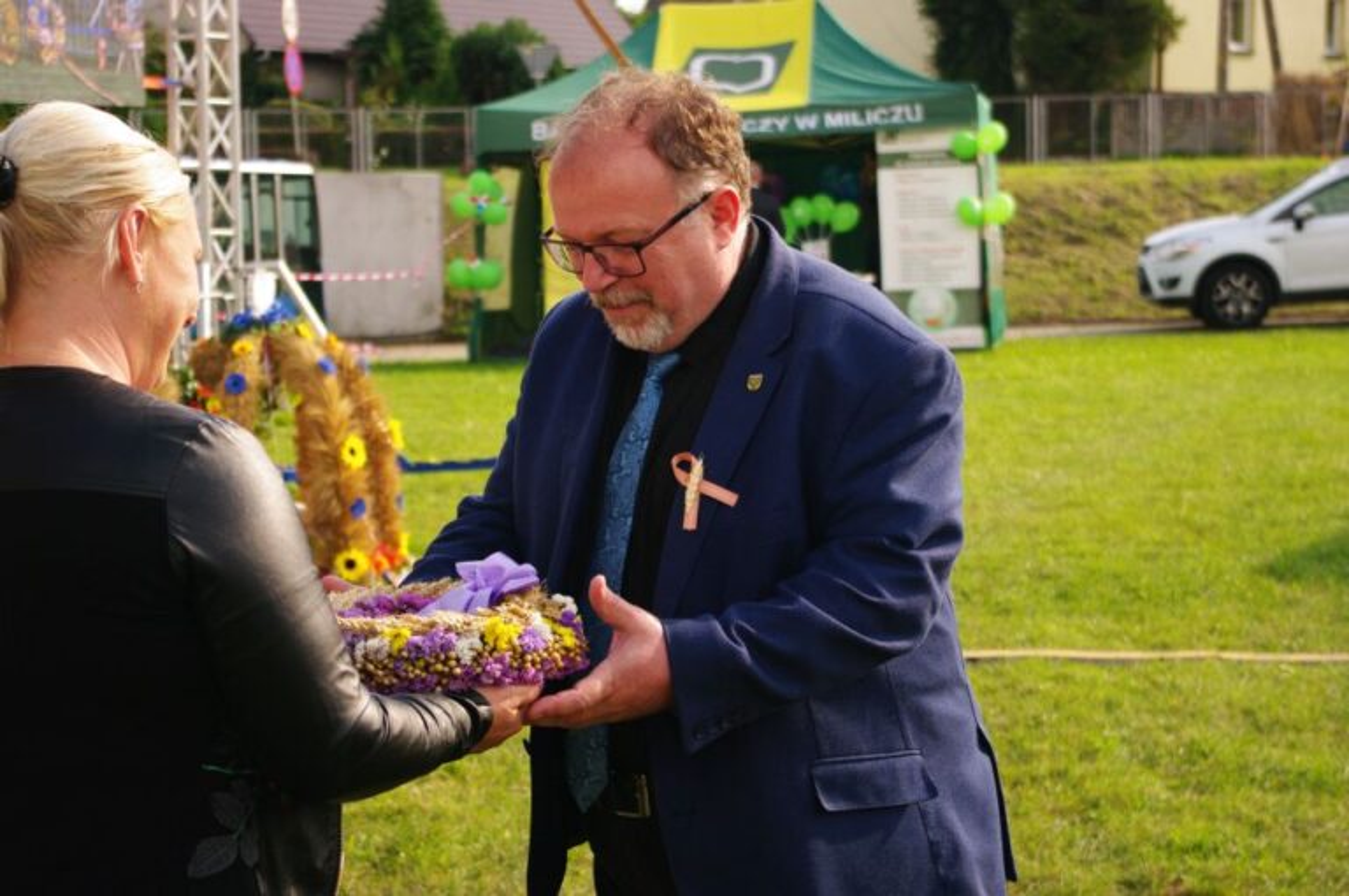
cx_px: 674
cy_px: 448
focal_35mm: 82
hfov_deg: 24.6
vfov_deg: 16.5
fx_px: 3088
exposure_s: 1/350
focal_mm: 55
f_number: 5.6
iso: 280
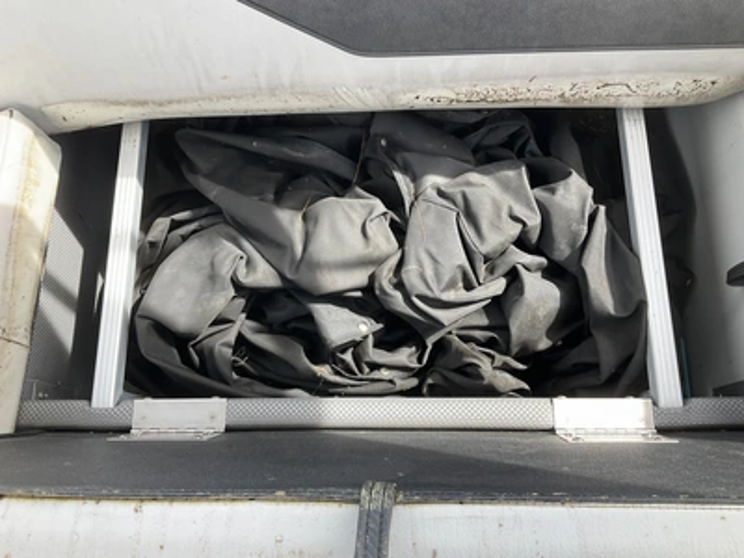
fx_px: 623
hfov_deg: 61.7
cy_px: 279
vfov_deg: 48.2
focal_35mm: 29
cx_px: 372
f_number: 1.8
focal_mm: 3
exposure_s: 1/221
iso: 20
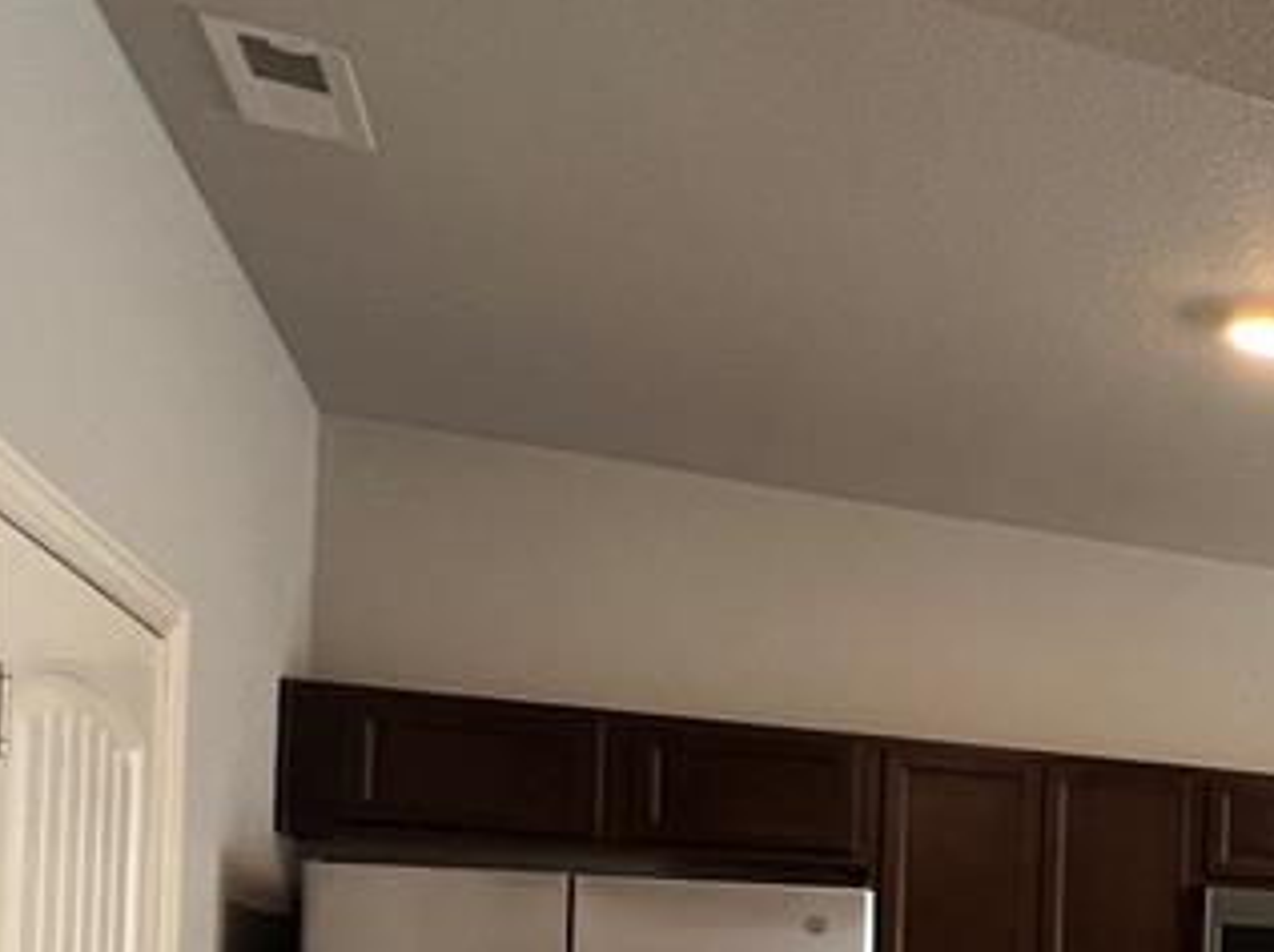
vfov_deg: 31.3
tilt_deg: +0.4
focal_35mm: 42
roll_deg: -0.3
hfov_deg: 33.8
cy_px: 990
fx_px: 1544
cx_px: 1620
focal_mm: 1.57
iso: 200
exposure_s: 1/120
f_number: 1.8
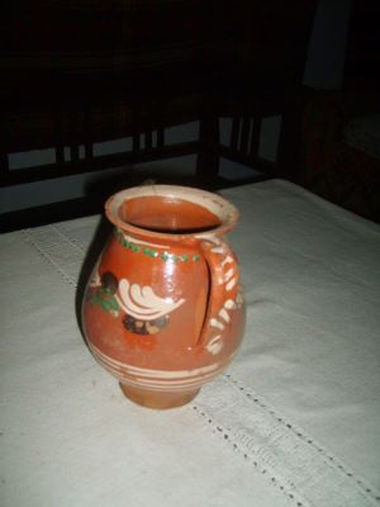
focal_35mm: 35
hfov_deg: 40.7
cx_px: 190
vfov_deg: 52.6
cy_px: 254
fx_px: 512
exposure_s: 1/45
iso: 100
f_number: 2.8
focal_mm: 5.8
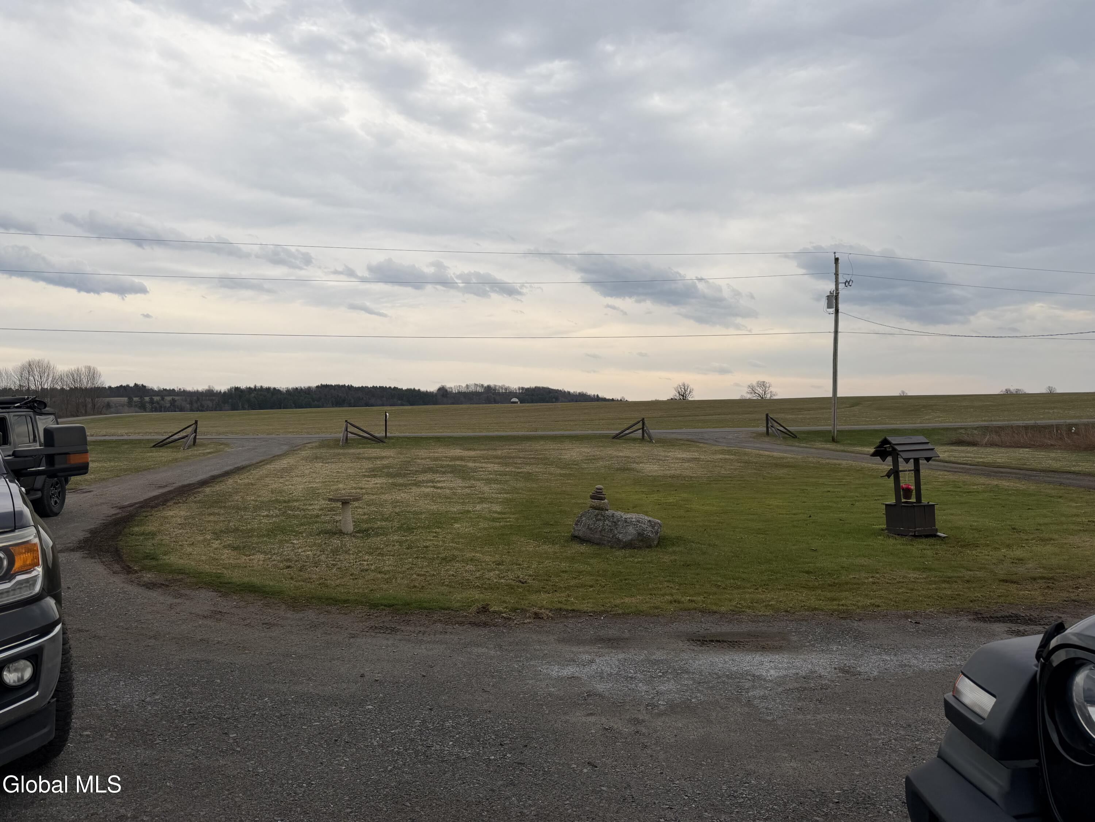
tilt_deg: +0.9
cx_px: 548
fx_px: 759
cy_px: 411
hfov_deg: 71.6
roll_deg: +0.6
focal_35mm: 24
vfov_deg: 56.8
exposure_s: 1/1727
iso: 80
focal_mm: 6.76
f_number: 1.78
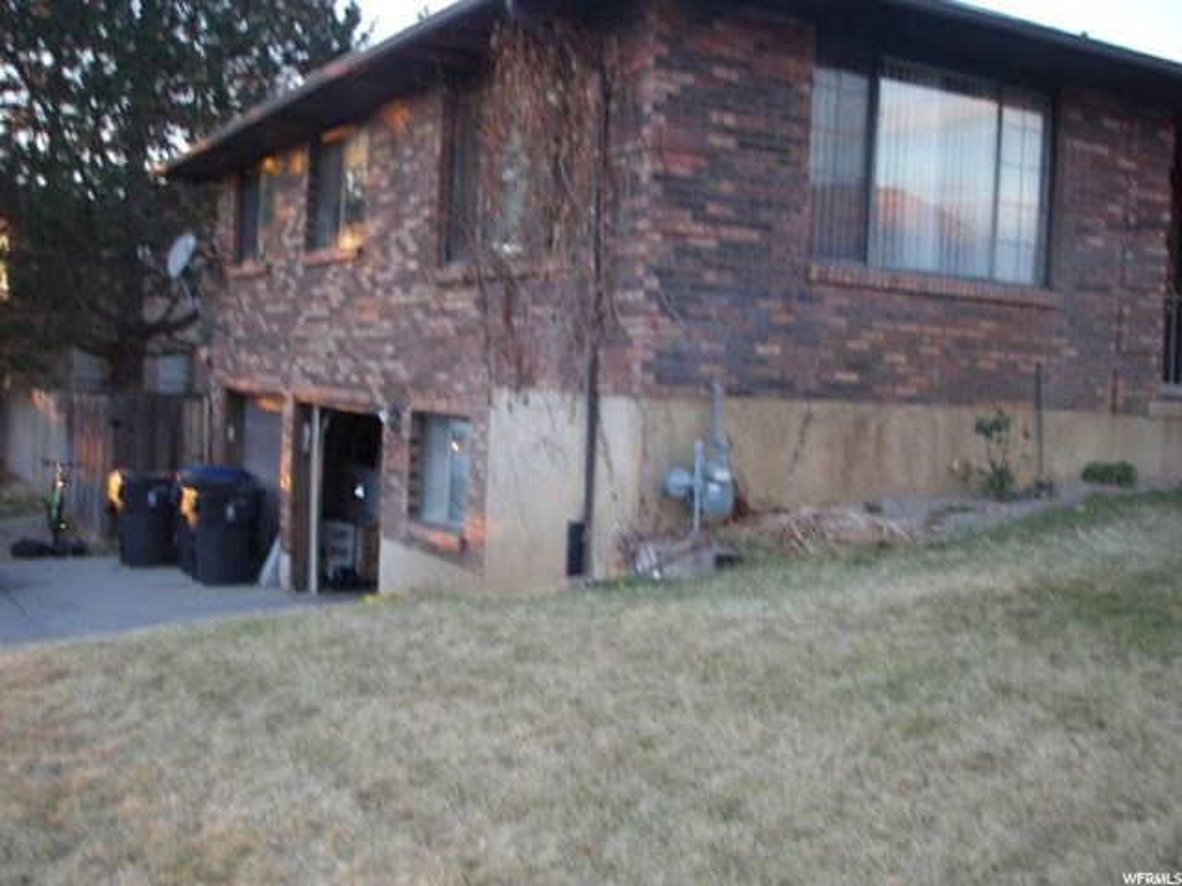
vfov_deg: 37.7
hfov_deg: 49.0
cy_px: 443
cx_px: 591
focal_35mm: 38
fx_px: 1298
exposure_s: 1/40
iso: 160
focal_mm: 6.3
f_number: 3.3
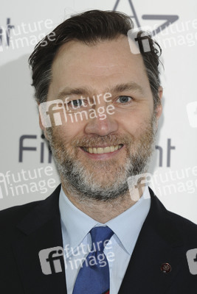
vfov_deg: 13.0
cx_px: 98
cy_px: 147
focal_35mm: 158
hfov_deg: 8.7
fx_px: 1292
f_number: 5.6
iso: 320
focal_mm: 105
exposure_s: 1/160
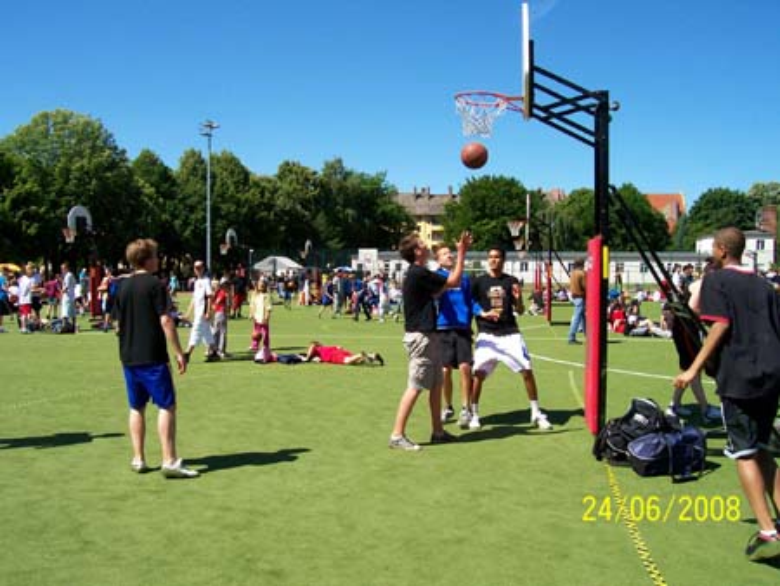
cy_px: 293
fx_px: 767
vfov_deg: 41.8
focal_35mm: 34
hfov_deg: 53.9
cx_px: 390
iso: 80
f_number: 5.1
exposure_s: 1/439
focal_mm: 5.6
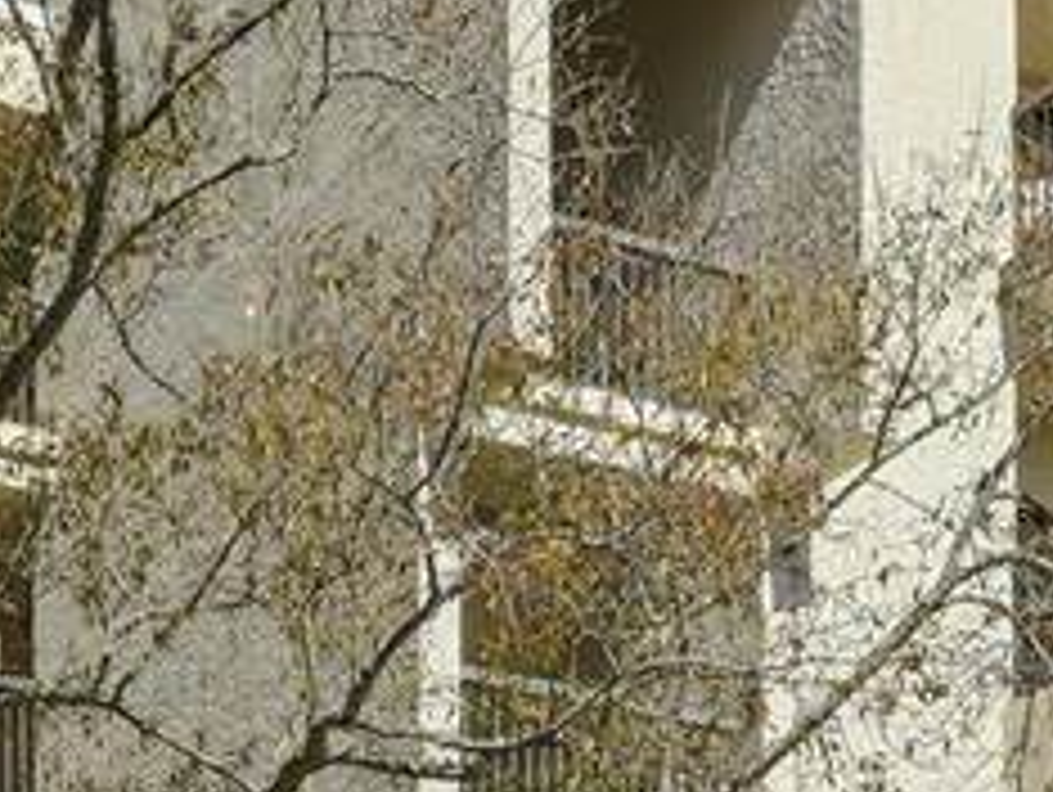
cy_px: 1082
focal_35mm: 84
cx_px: -162
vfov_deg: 16.5
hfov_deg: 21.8
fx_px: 2558
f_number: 9
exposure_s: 1/4000
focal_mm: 16
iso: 320
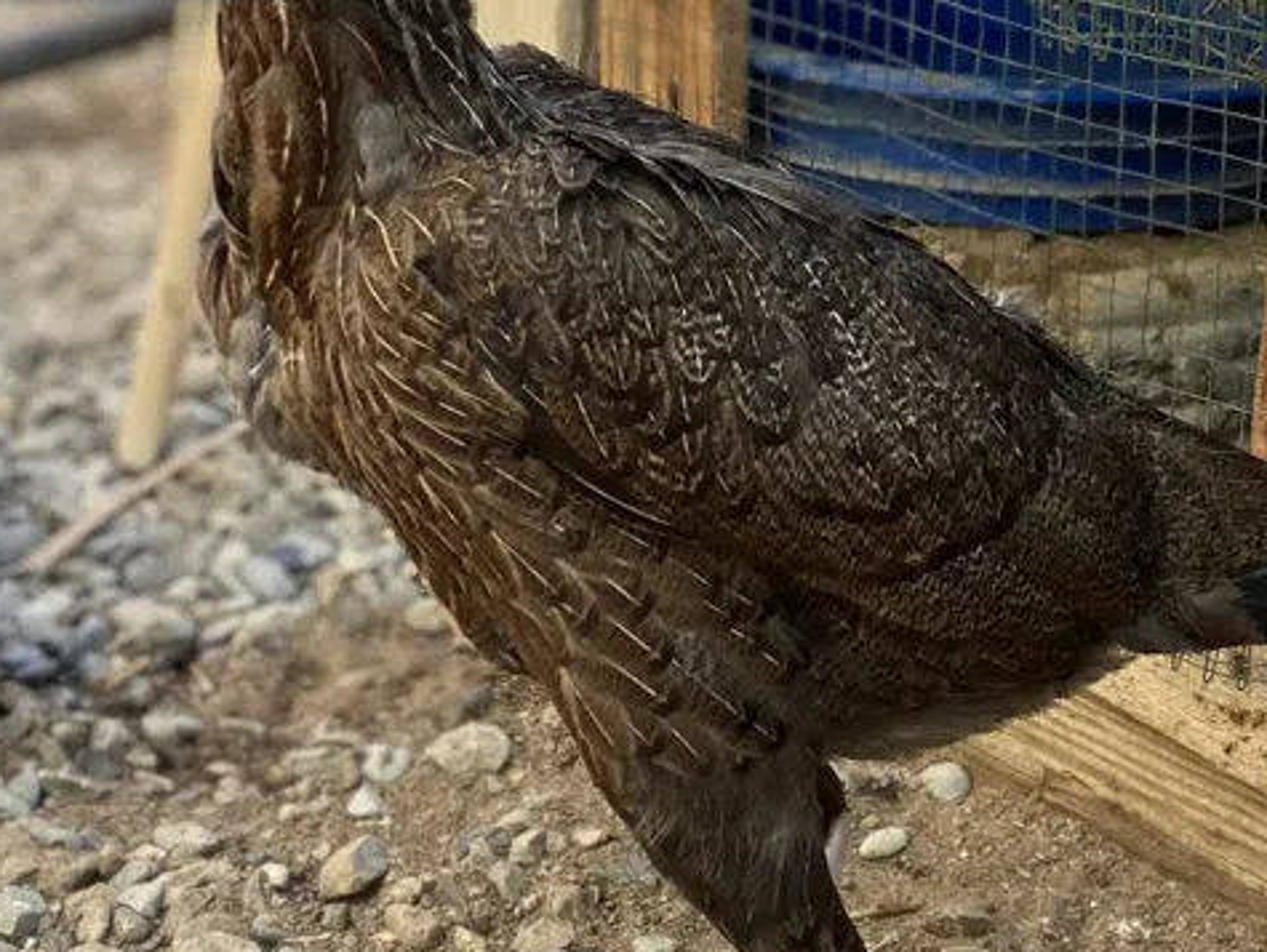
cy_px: 384
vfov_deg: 40.6
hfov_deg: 52.5
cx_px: 691
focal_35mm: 35
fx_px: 1282
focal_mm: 4.25
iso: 32
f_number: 1.8
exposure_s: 1/473
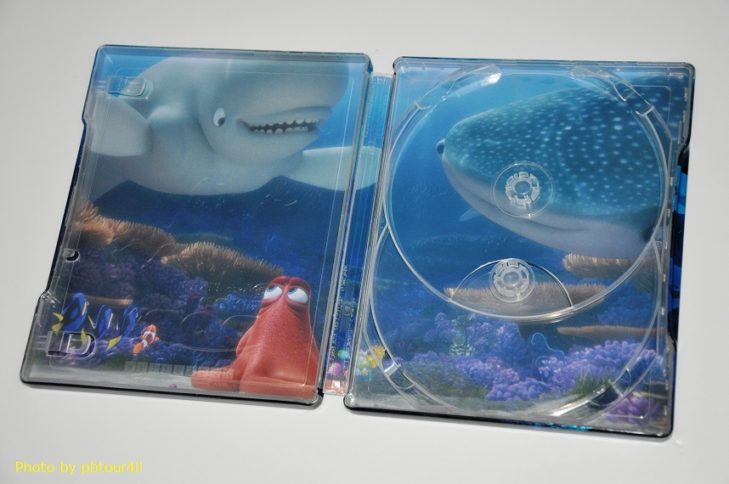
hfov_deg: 28.1
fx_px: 1456
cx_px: 364
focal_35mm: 72
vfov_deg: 18.9
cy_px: 242
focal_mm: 48
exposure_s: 1/60
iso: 800
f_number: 4.8
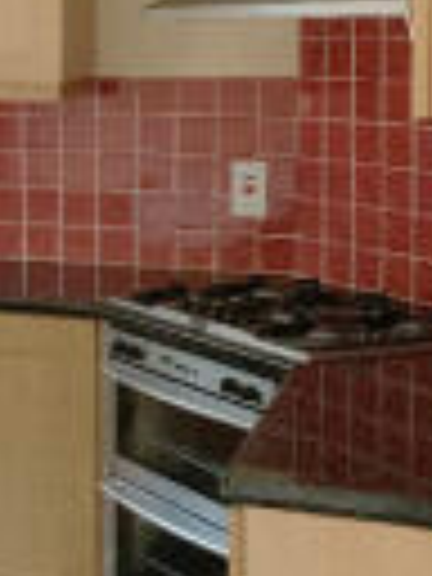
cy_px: 128
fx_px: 1481
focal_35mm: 89
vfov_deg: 21.8
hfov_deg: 15.2
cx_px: -238
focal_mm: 4.25
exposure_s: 1/30
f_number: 1.8
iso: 640
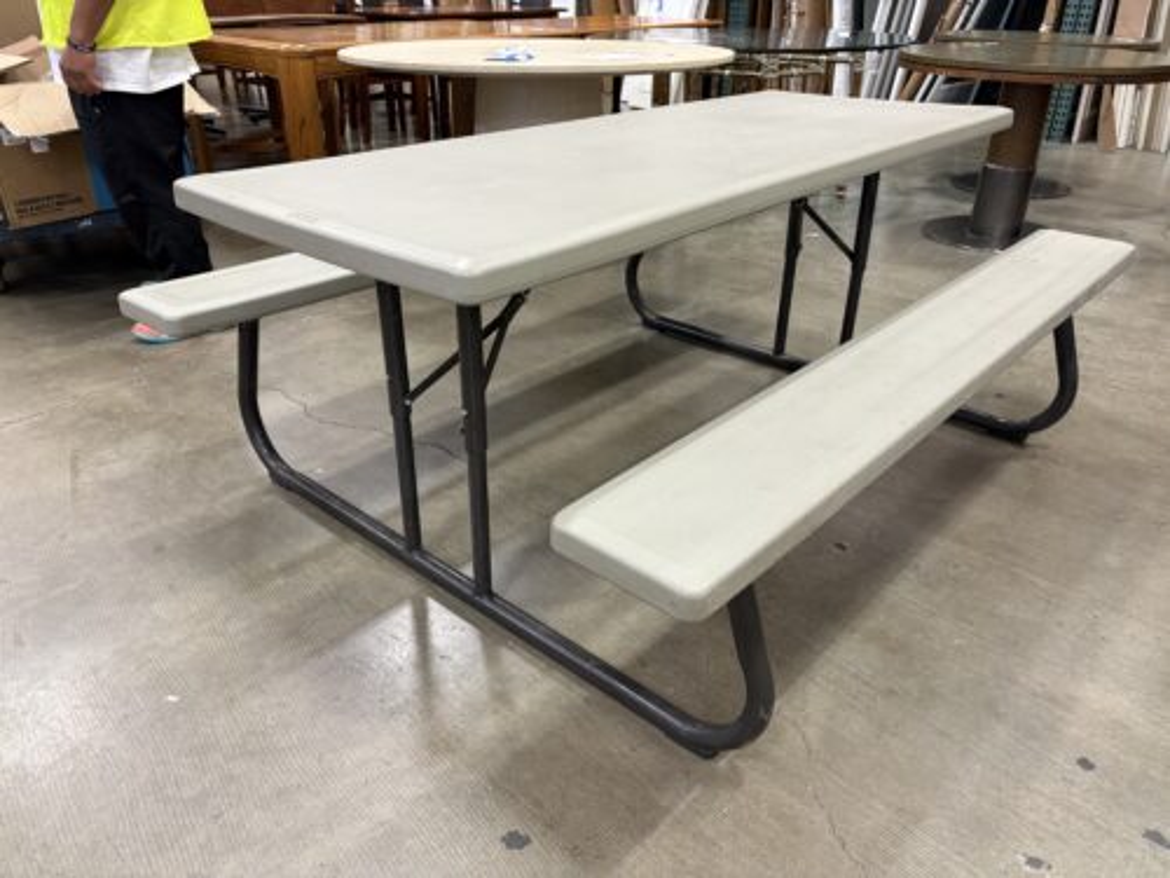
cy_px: 439
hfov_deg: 67.3
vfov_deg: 53.1
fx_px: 879
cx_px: 585
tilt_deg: -27.9
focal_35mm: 26
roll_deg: -1.0
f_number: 1.6
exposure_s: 1/60
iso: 200
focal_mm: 5.96
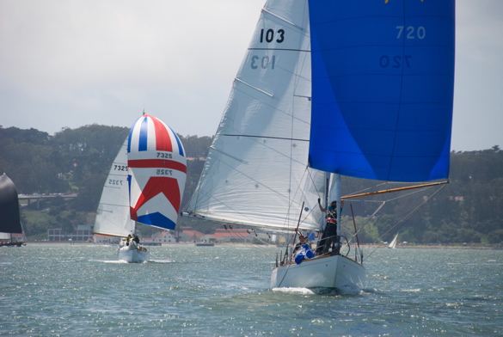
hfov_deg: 8.1
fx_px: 3568
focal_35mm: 255
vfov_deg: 5.4
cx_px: 252
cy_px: 168
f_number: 5.6
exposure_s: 1/3200
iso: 800
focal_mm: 170
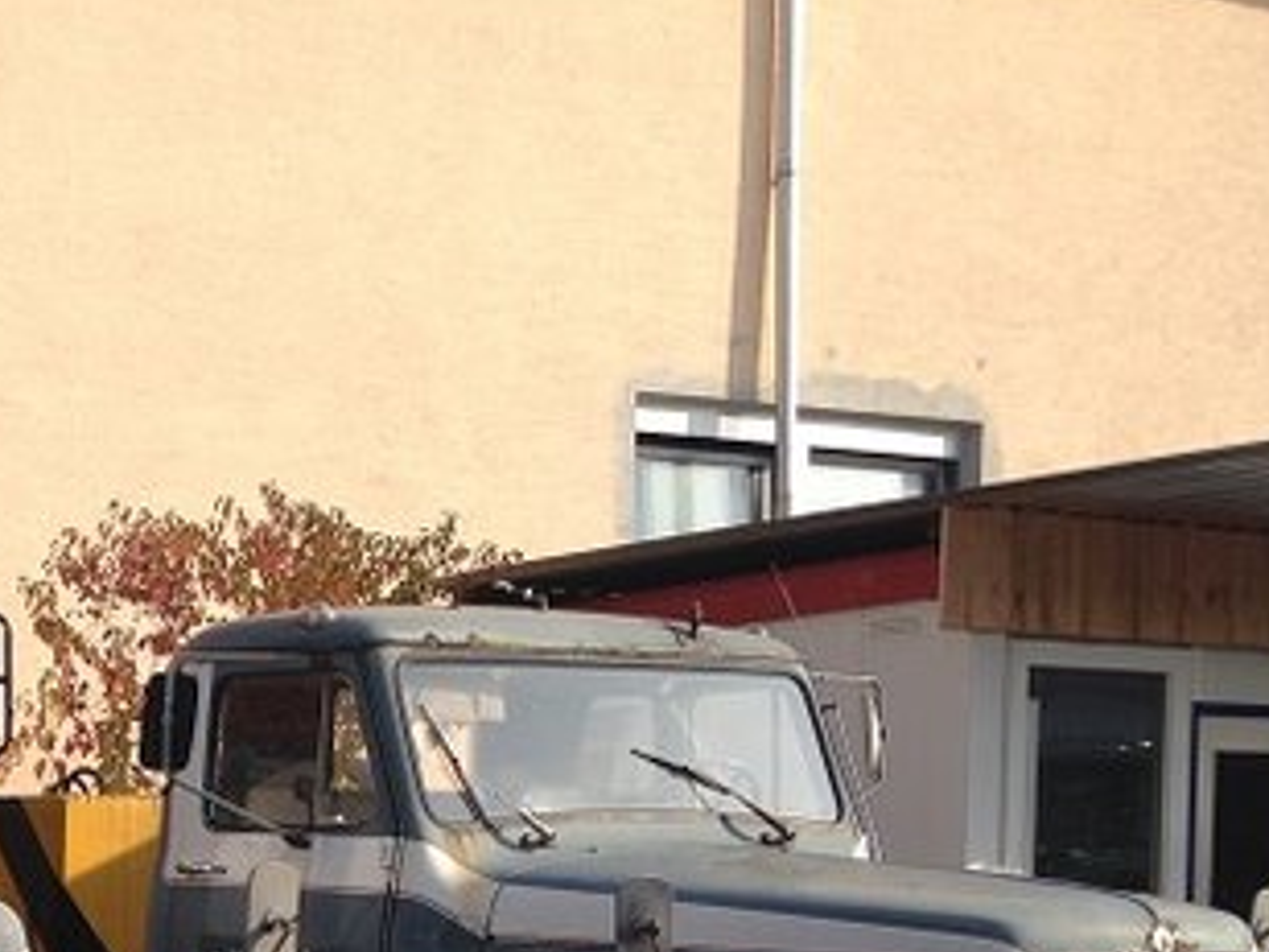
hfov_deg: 24.8
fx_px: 2749
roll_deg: +0.7
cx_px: -4
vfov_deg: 18.9
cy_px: 1032
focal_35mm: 75
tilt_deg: -2.5
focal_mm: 4.12
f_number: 2.4
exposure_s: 1/1130
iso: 50
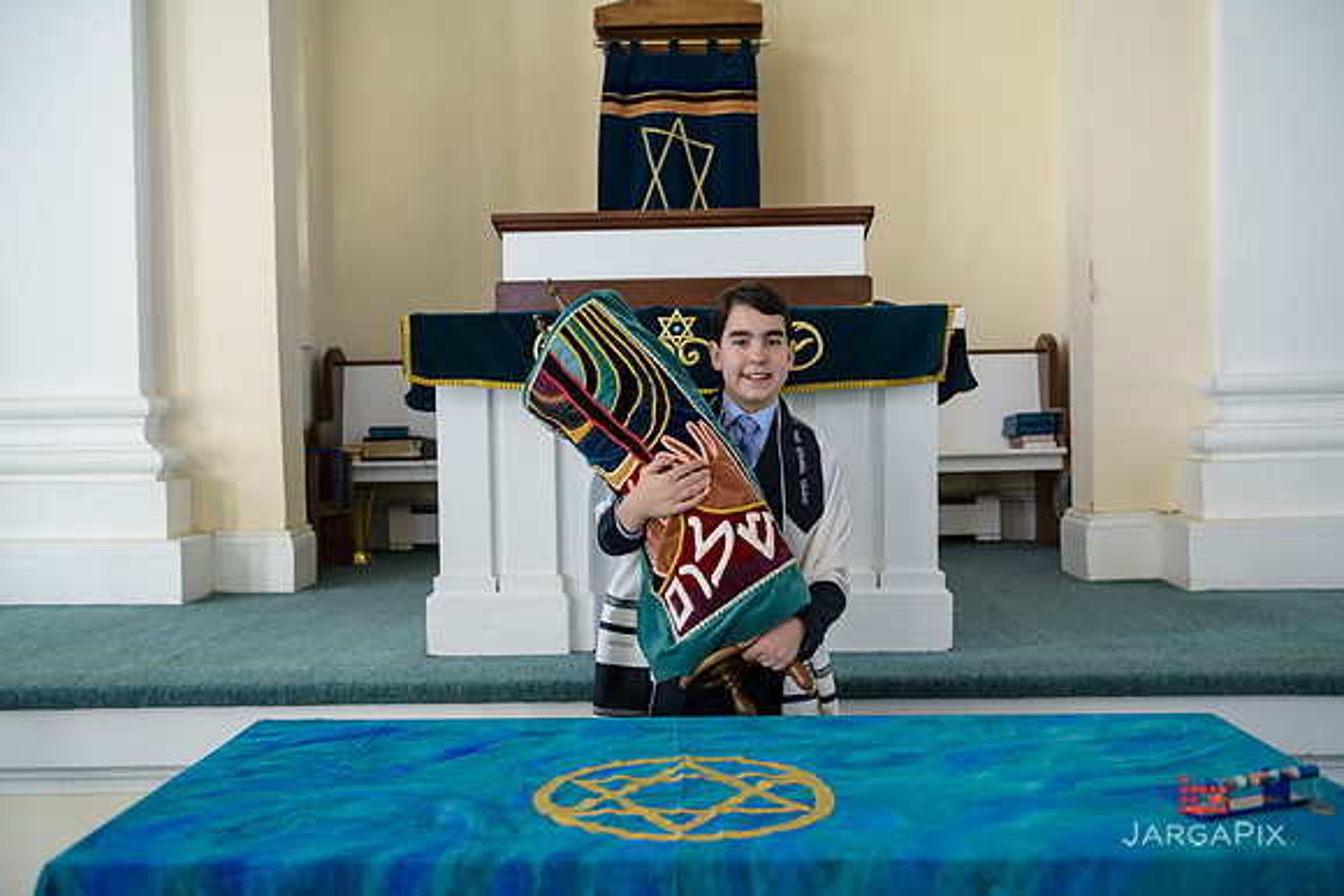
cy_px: 448
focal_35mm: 35
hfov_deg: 54.4
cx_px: 672
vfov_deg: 37.9
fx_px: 1307
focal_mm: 35
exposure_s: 1/125
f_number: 3.2
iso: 400
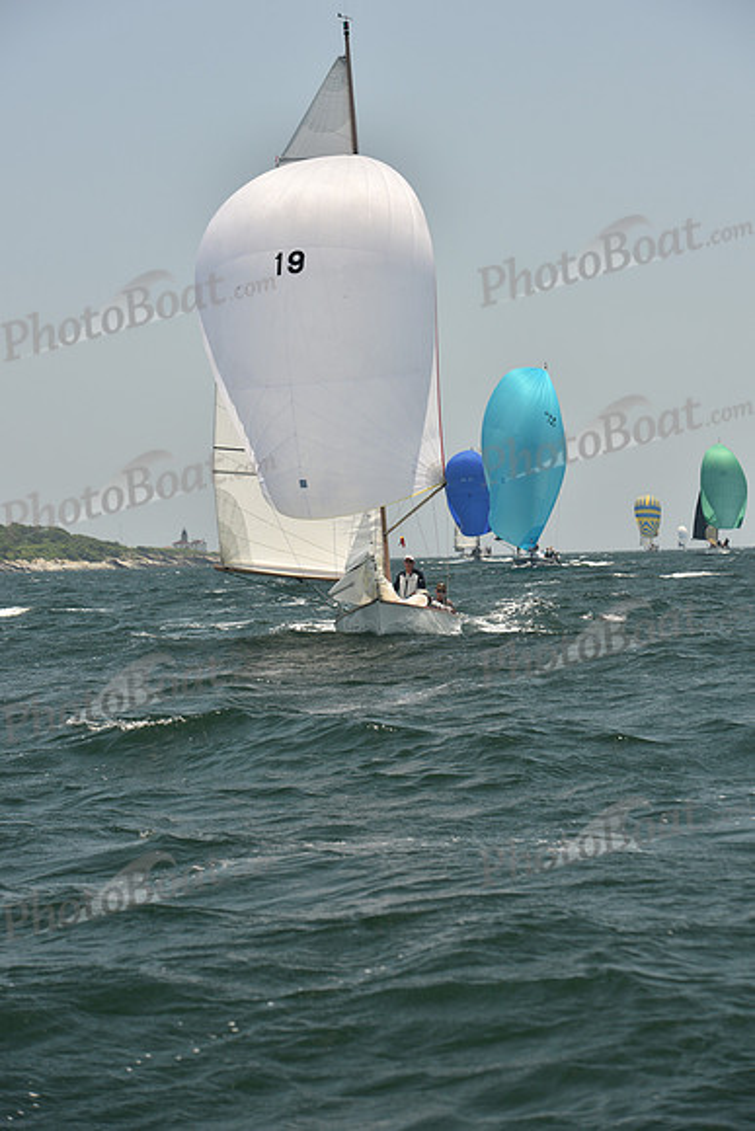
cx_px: 378
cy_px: 566
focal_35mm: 105
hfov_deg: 13.0
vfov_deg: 19.5
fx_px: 3301
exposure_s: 1/640
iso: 250
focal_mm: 105
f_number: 6.3
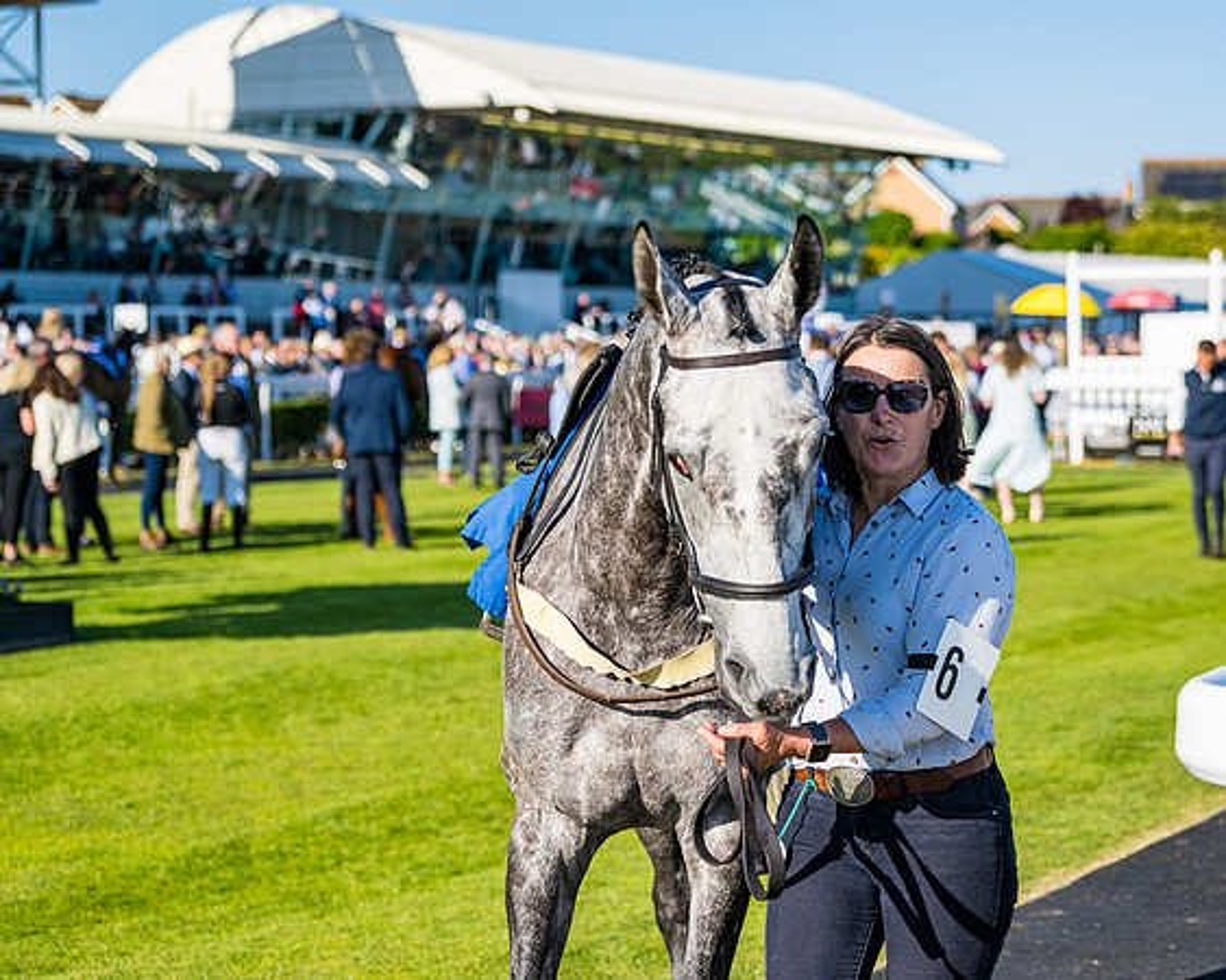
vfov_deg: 17.4
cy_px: 536
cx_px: 762
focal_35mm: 88
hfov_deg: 21.6
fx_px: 3203
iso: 200
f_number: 4
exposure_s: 1/2000
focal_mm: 70
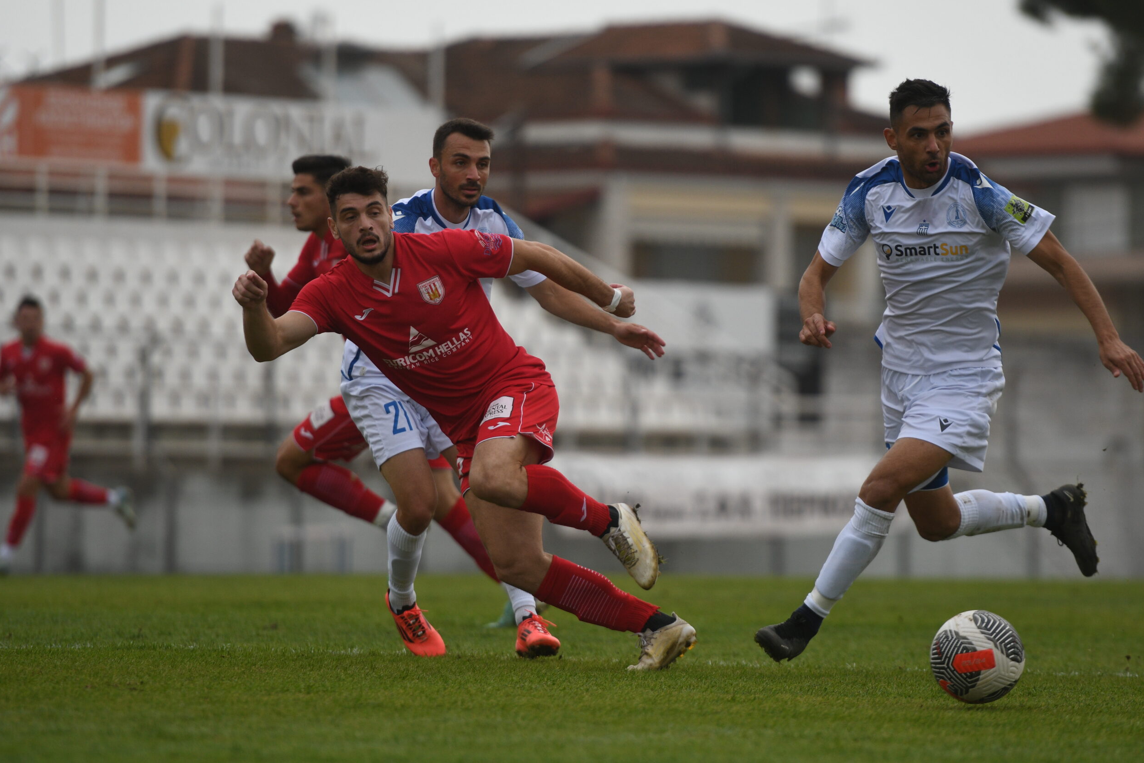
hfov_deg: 6.7
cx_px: 576
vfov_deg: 4.5
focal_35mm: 307
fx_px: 9755
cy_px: 375
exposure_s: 1/2000
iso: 400
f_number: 2.8
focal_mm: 200
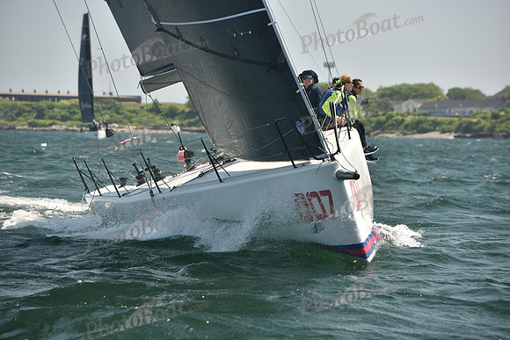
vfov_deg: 9.2
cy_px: 170
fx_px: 2125
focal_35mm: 150
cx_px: 255
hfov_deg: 13.7
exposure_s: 1/640
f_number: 4.5
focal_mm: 150
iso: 250
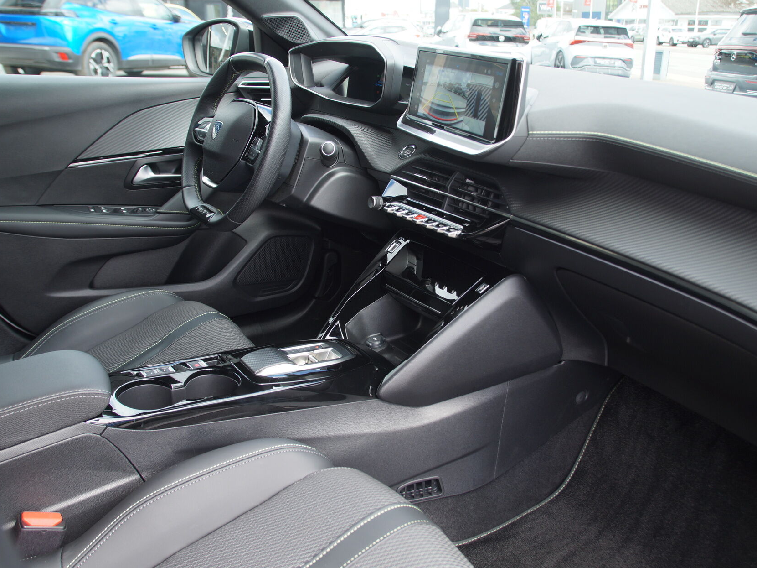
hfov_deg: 59.9
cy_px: 280
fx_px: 656
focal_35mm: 30
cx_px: 402
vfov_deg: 46.8
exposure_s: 1/50
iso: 100
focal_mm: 18
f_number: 4.5
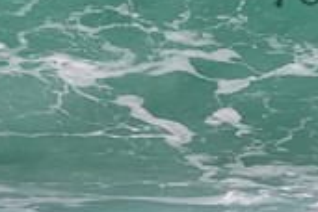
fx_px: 23963
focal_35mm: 2713
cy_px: -38
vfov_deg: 0.5
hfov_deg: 0.8
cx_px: 459
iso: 560
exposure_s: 1/1600
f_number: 11
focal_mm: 800
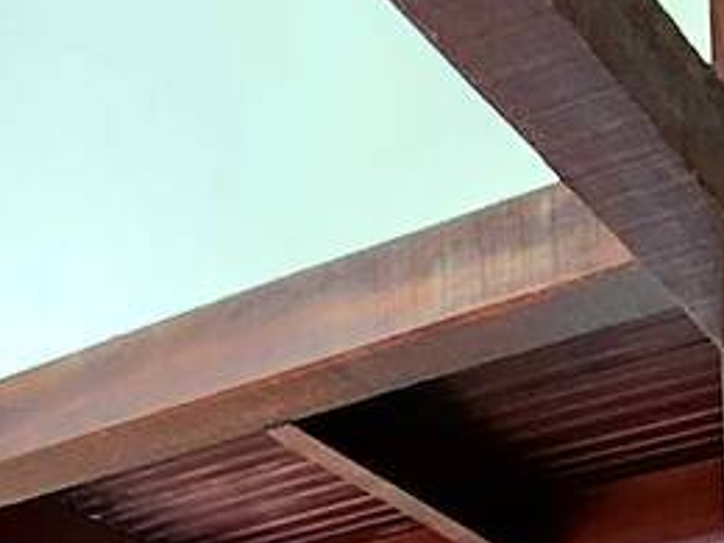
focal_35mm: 72
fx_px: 1506
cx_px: 663
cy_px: 1183
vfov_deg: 15.1
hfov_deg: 26.1
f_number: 2.2
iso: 800
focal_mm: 2.2
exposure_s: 1/24
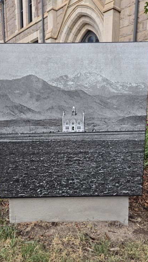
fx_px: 188
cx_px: 70
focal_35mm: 27
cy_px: 138
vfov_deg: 69.8
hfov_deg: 42.9
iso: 25
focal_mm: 5.4
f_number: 1.8
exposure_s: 1/210
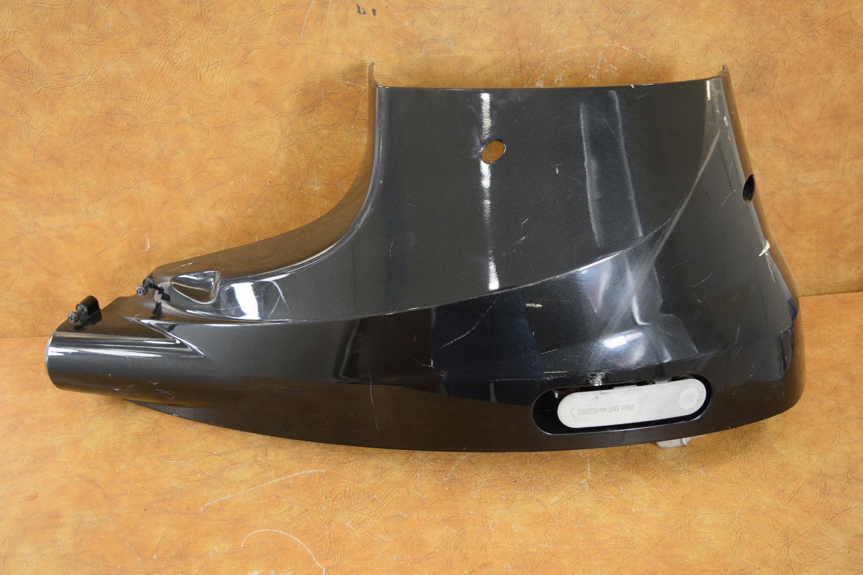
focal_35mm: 36
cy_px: 288
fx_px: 863
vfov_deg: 36.9
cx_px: 432
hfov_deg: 53.1
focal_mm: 24
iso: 400
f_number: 5
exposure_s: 1/100
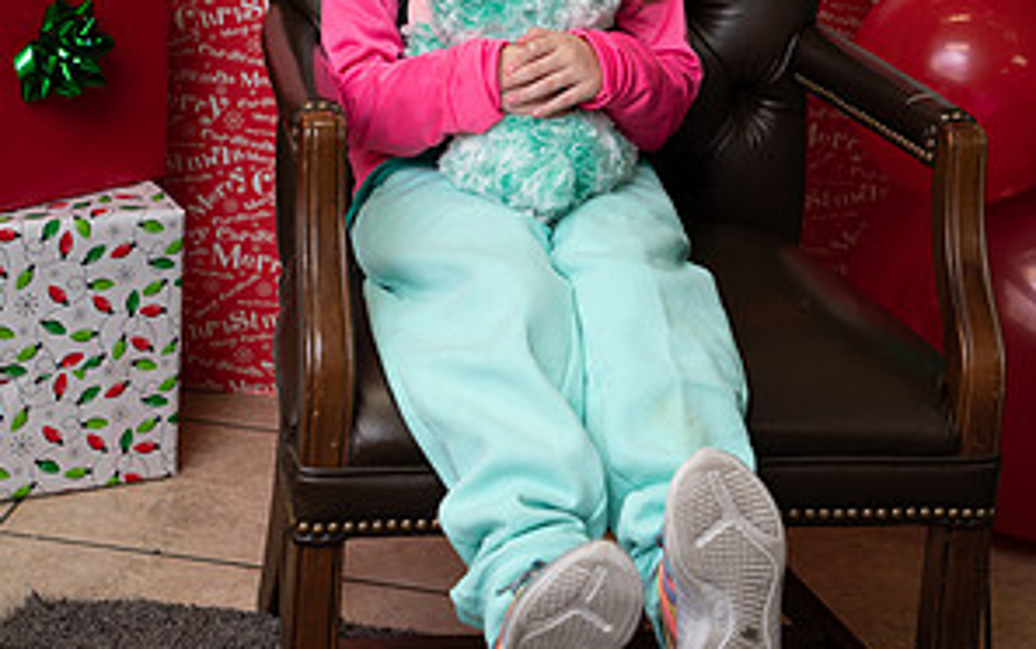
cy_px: 167
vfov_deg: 14.8
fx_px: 2486
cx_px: 520
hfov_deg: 23.5
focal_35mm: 88
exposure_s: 1/80
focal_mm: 57
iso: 400
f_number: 5
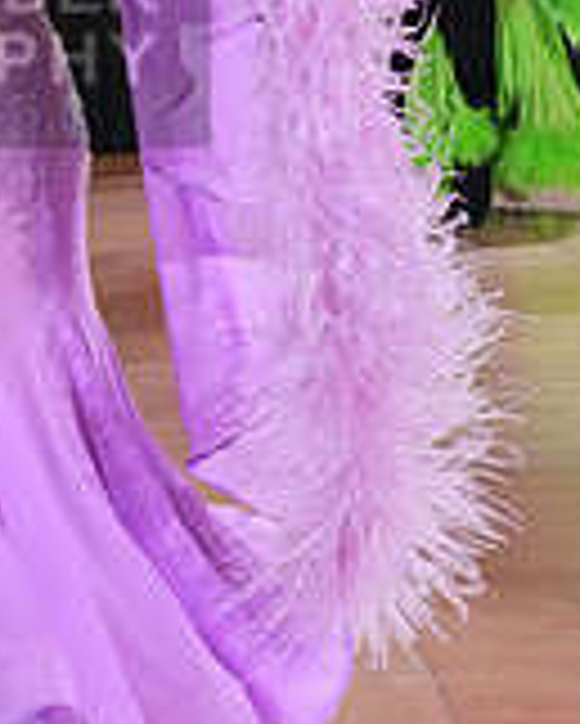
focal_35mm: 118
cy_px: 29
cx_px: -279
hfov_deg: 12.5
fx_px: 2530
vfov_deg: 16.0
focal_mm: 35
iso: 8000
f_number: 6.3
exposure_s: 1/400
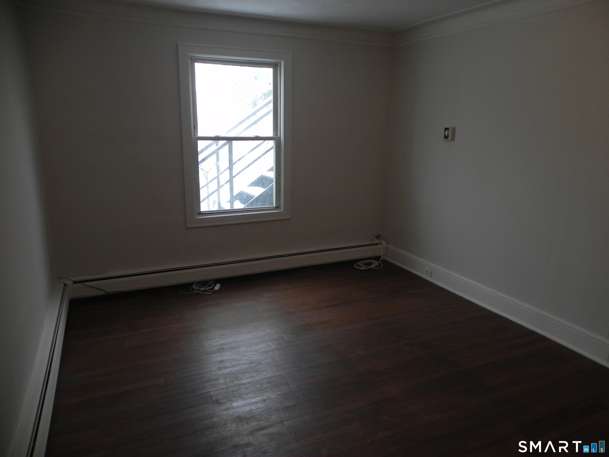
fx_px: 457
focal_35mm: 26
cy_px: 228
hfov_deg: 67.3
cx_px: 304
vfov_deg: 53.1
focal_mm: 4.6
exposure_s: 1/30
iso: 166
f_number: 2.8
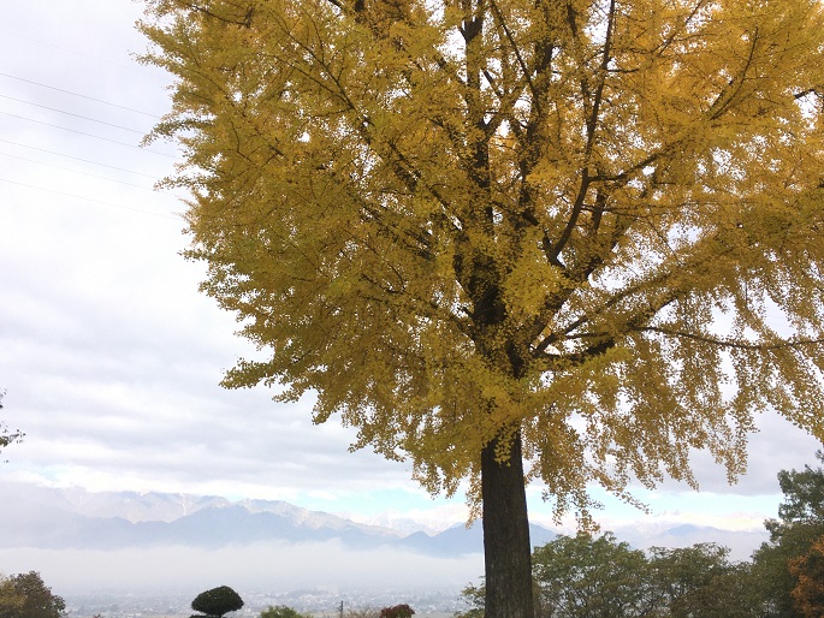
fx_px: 690
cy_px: 309
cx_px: 412
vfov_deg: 48.2
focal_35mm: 29
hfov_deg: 61.7
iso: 25
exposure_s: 1/732
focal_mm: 4.15
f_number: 2.2
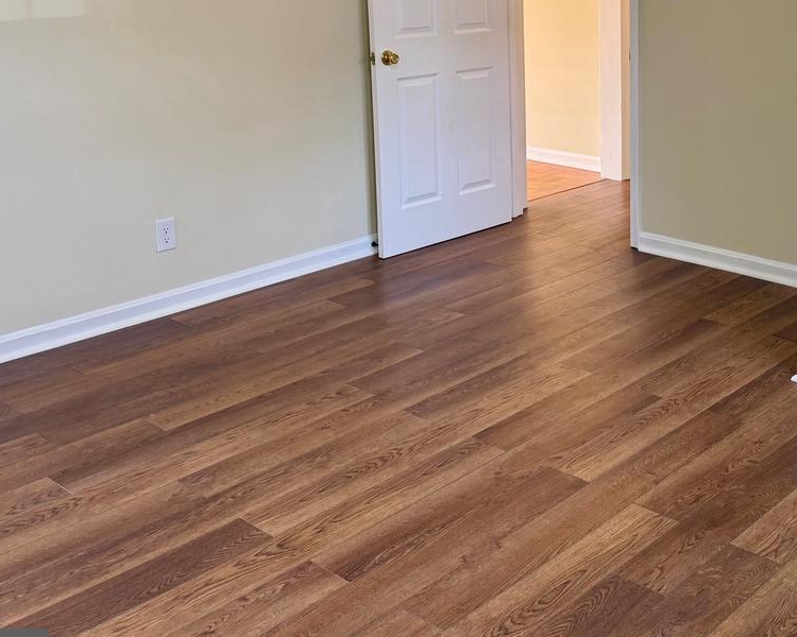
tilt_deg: -8.6
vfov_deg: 32.4
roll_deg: +0.7
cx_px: 627
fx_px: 1061
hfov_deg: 39.7
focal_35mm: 45
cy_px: 117
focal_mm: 6.76
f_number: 1.78
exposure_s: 1/60
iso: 160
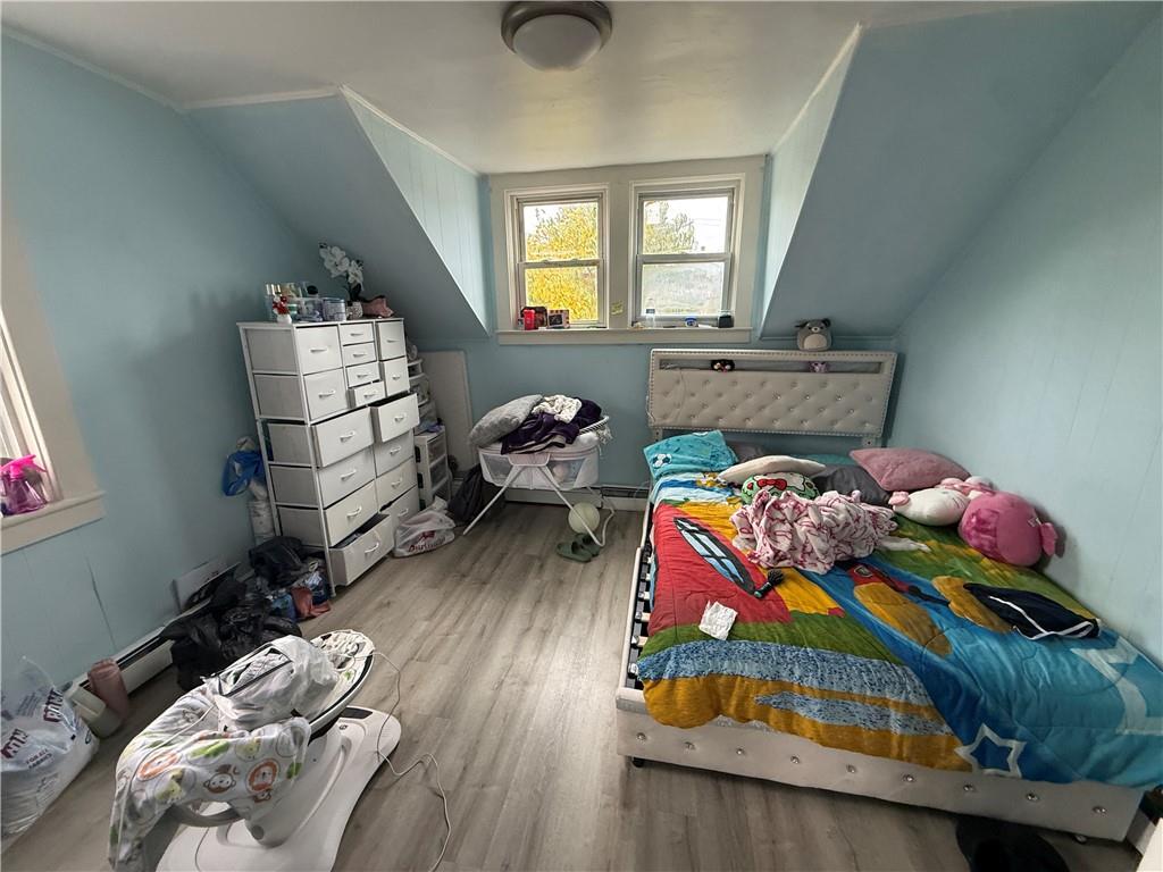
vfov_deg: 85.7
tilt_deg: -12.7
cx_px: 582
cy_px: 436
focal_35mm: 14
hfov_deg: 102.1
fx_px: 470
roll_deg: +0.3
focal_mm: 2.22
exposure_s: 1/99
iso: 320
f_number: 2.2
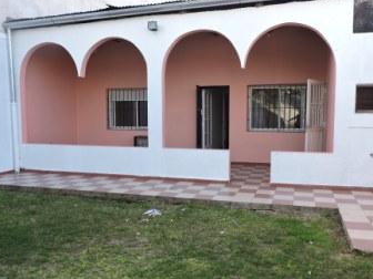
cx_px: 186
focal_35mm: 32
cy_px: 147
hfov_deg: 56.8
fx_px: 345
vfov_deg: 44.1
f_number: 3
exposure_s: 1/160
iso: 100
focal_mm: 4.3
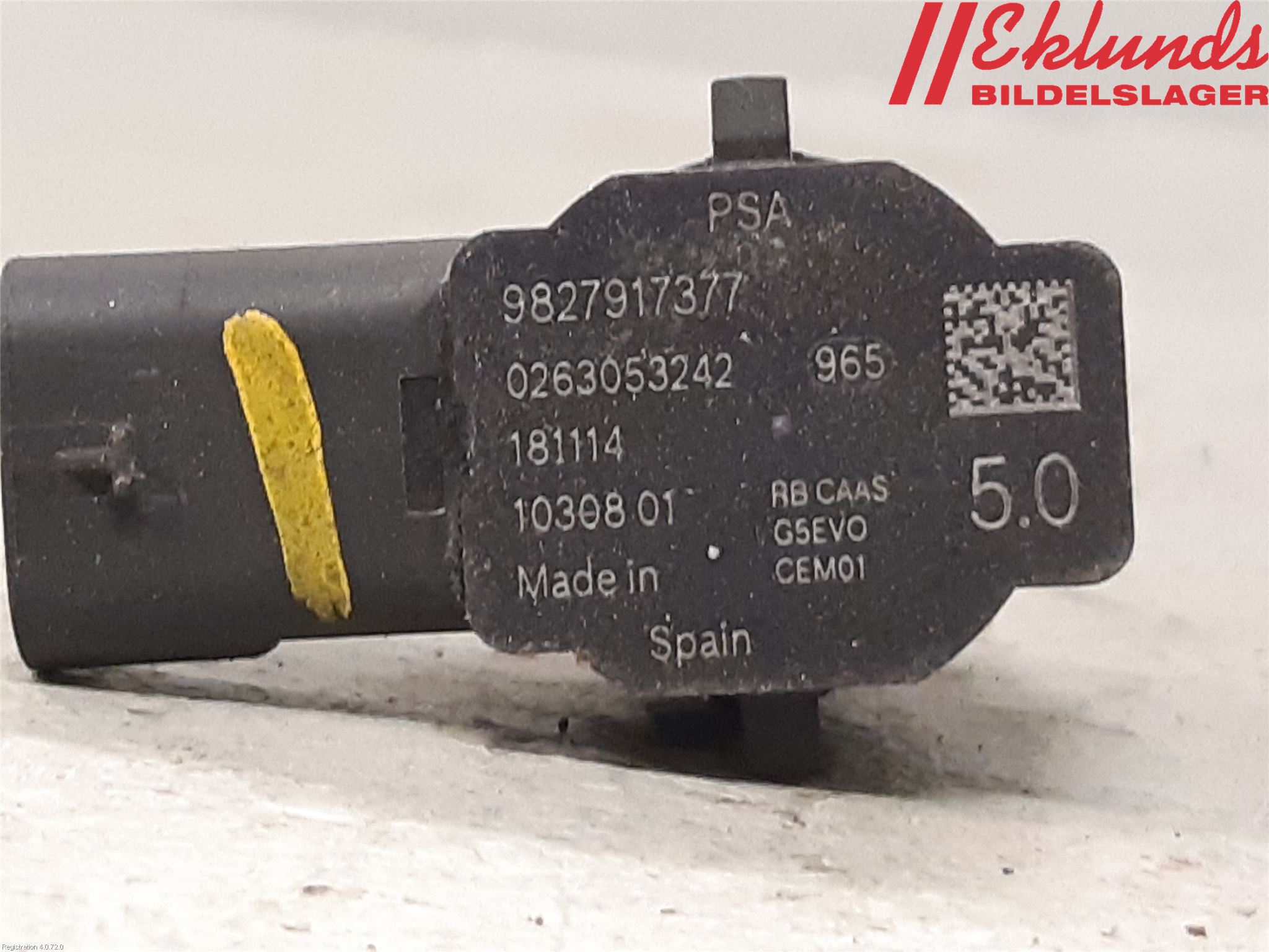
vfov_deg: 53.1
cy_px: 476
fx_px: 953
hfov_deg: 67.3
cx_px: 634
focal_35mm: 26
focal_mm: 3.93
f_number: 1.7
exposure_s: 1/50
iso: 320
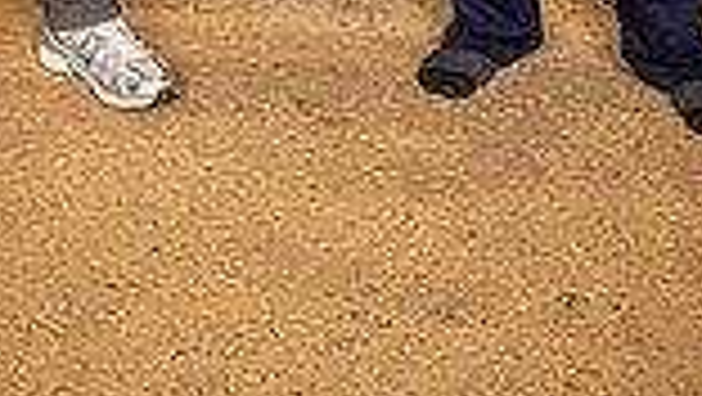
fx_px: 1974
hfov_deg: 20.1
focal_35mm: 106
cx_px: 284
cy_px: -518
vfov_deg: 10.1
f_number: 6.3
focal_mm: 35
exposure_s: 1/400
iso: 1000
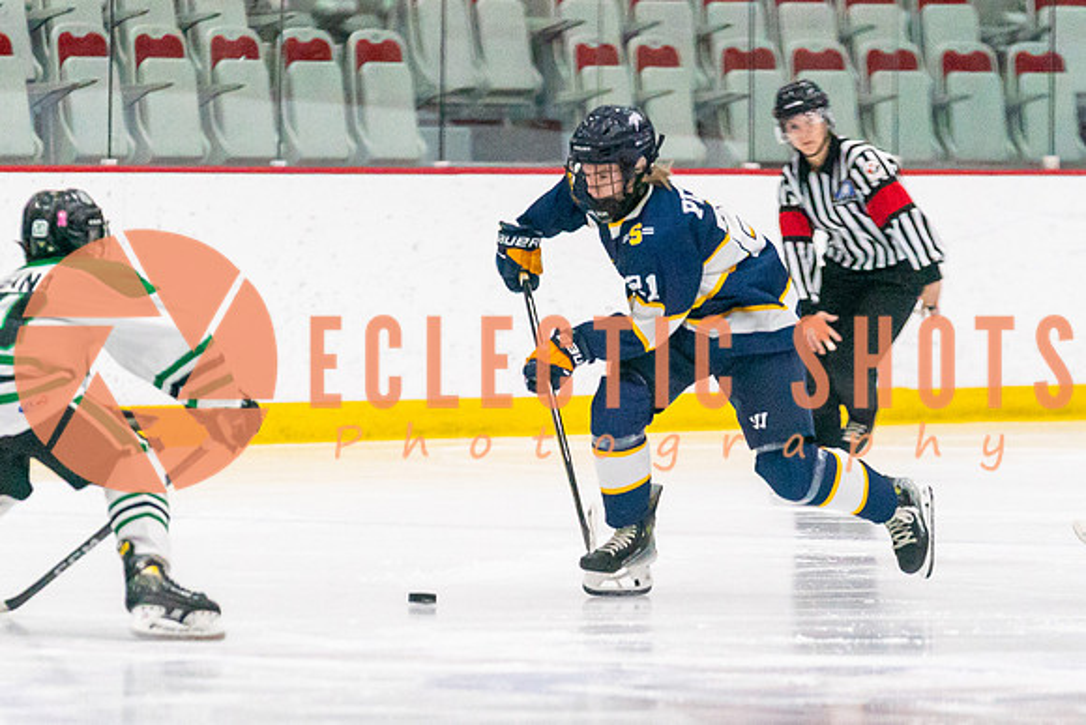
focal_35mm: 439
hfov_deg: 4.7
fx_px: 13234
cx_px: 577
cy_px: 583
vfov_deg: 3.1
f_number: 2.8
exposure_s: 1/1600
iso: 4000
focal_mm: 200
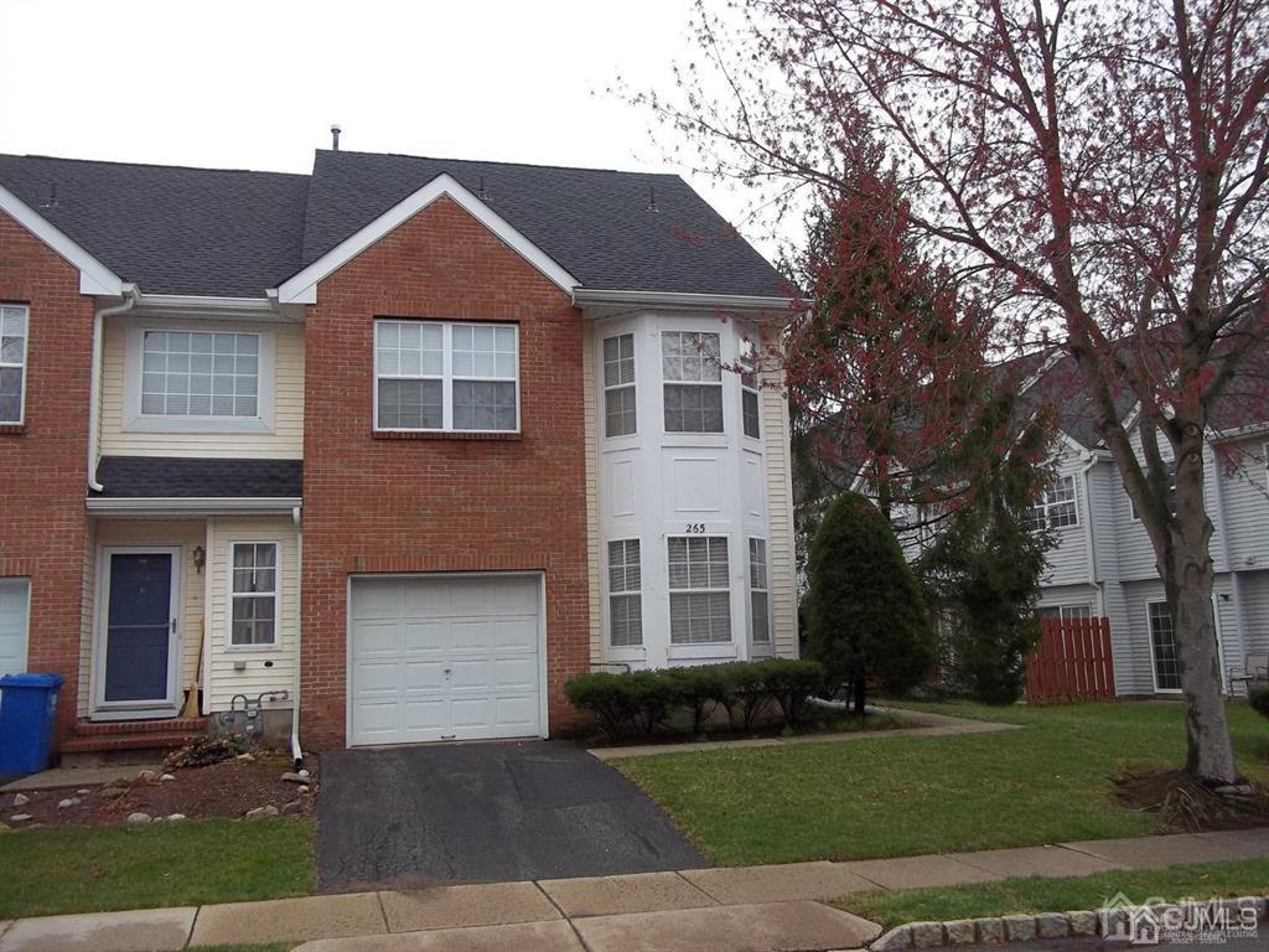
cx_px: 634
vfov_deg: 44.2
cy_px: 476
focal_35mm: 32
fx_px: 1173
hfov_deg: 56.8
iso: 80
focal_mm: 5.7
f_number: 2.9
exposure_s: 1/320
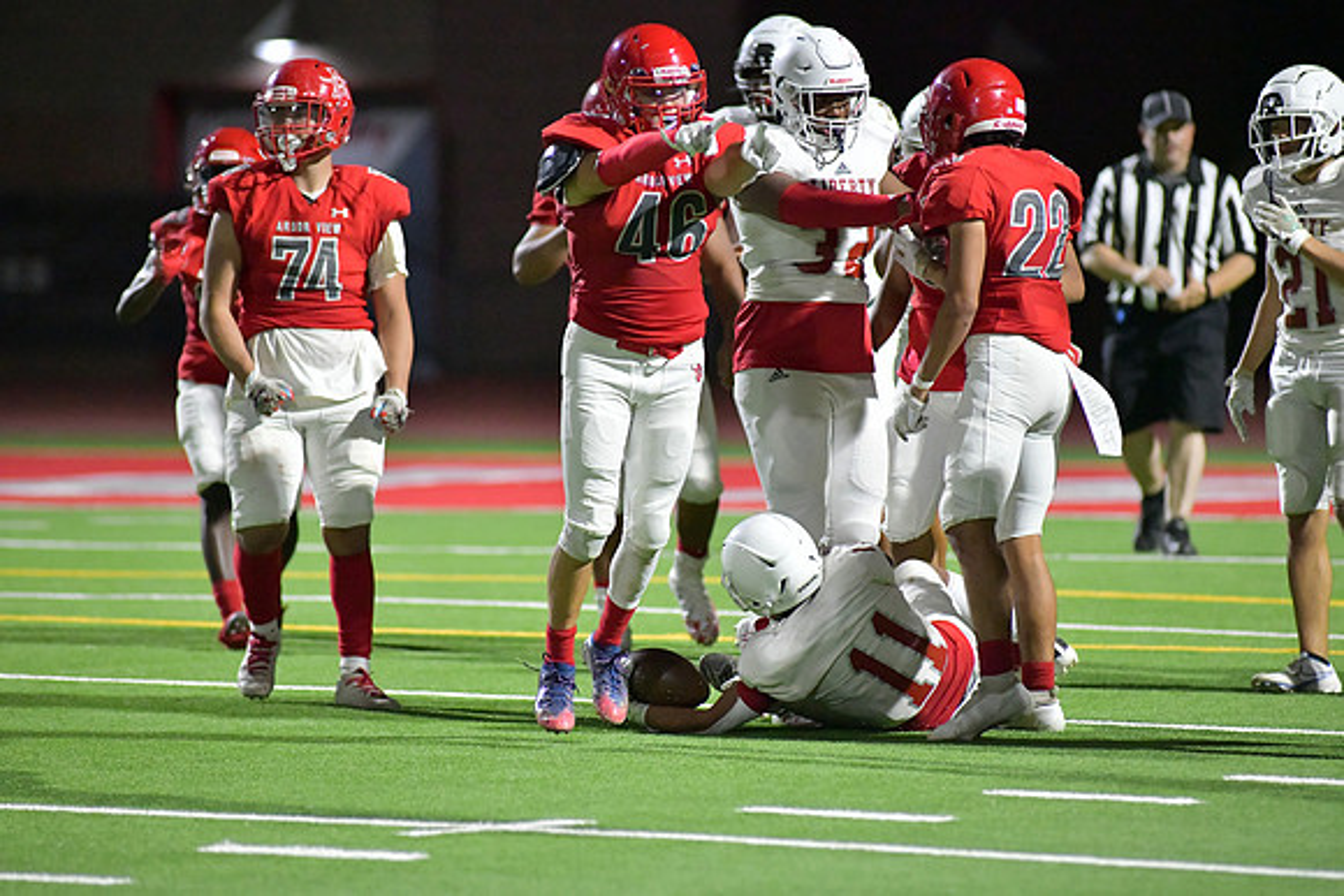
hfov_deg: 6.9
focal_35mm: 300
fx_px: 11202
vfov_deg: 4.6
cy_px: 448
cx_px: 672
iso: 11400
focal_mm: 300
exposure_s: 1/1250
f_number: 4
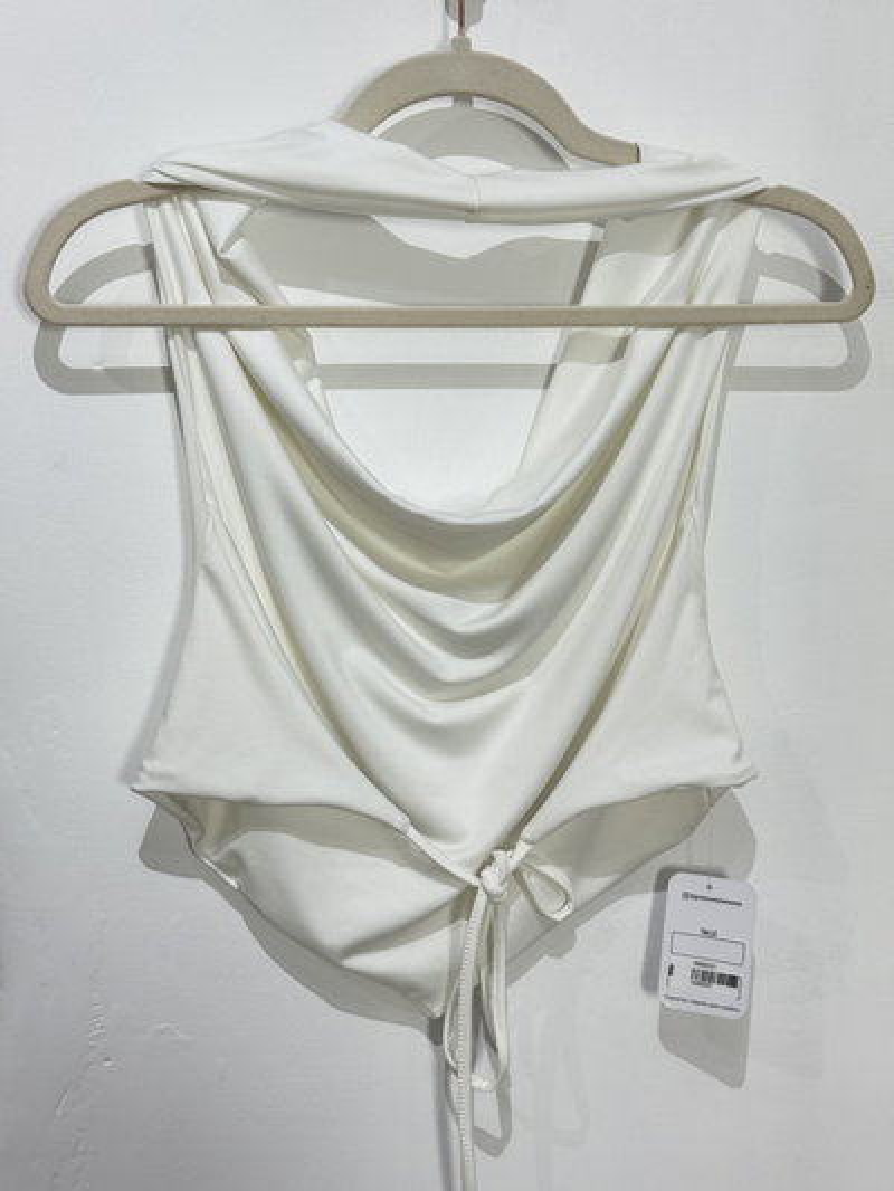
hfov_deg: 30.3
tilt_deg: -7.6
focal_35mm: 48
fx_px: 1652
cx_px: 447
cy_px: 596
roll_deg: +1.0
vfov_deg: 39.6
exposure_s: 1/100
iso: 64
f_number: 1.78
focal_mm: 6.76
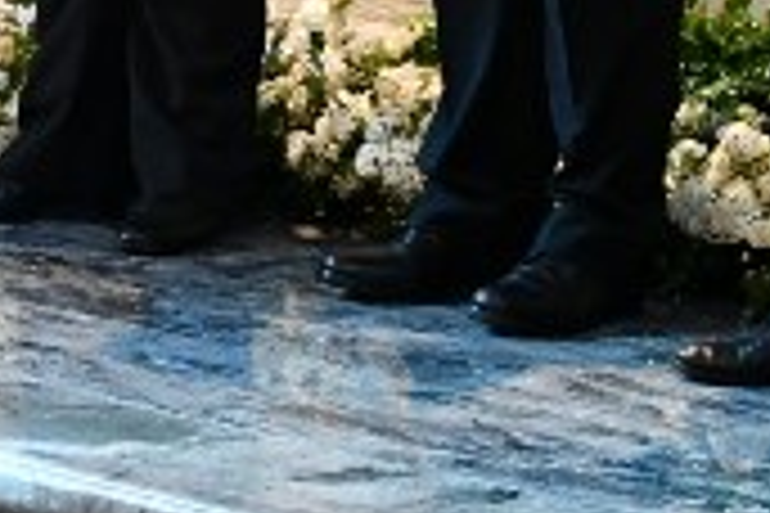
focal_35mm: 306
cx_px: -239
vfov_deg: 4.4
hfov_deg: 6.7
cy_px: -454
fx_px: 6544
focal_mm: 34
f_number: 4.2
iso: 3200
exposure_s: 1/60
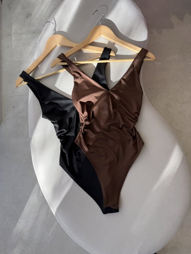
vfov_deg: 71.6
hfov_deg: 56.8
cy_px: 127
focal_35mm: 24
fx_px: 176
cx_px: 96
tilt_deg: -86.8
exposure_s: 1/459
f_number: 1.78
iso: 80
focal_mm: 6.76
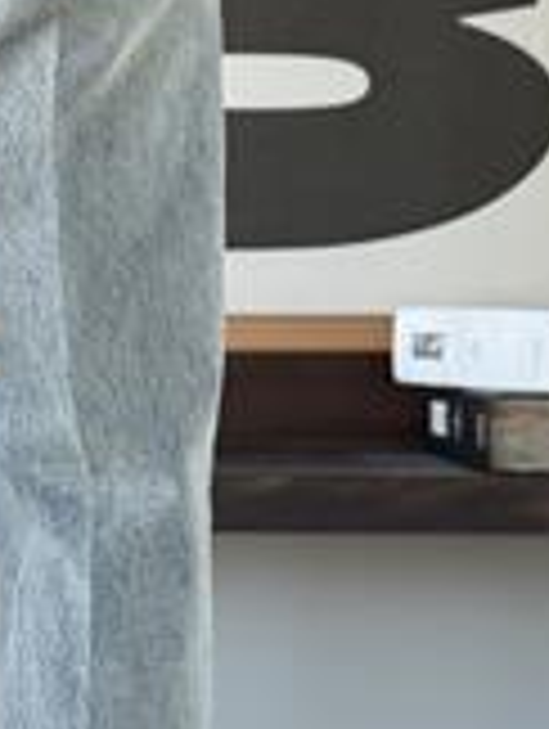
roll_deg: -0.4
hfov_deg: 9.3
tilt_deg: -1.1
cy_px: 353
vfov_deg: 12.5
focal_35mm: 158
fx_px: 3332
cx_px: -104
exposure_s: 1/215
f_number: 1.78
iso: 64
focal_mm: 6.76
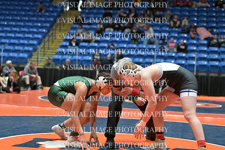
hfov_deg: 23.6
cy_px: 75
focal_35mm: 86
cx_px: 112
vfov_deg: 15.9
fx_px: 538
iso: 6400
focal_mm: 86
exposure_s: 1/800
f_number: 2.8
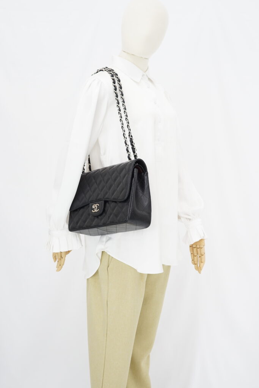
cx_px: 130
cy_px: 194
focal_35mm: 50
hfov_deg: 27.0
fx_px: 539
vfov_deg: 39.6
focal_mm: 50
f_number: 6.3
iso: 640
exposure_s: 1/6
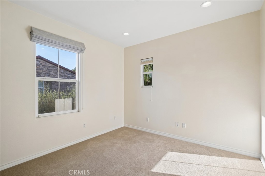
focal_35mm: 16
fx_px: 118
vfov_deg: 73.7
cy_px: 88
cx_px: 132
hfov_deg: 96.8
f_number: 9
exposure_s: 1/80
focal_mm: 16
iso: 200
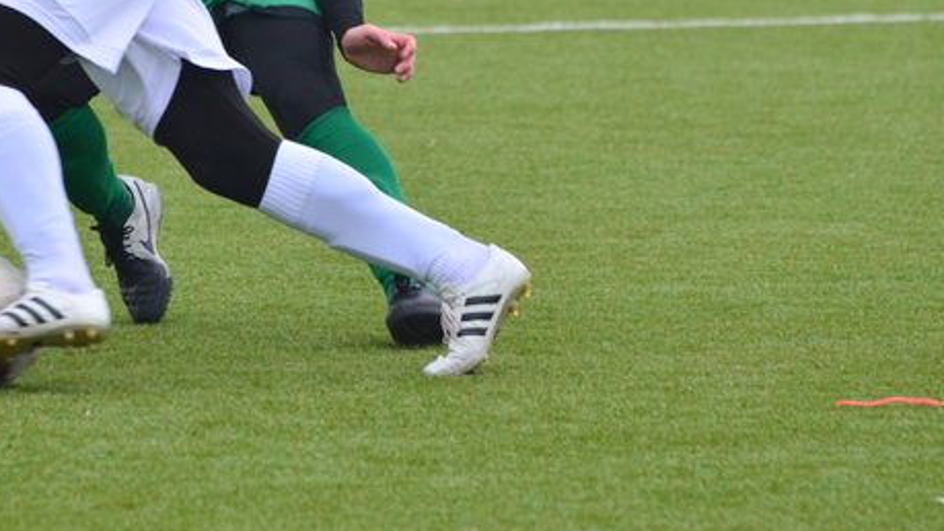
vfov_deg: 1.9
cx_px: 335
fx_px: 16418
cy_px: 0
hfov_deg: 3.3
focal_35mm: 656
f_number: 5.3
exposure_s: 1/640
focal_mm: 240
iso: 800
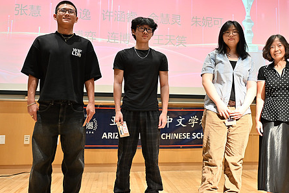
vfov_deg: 34.1
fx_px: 313
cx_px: 176
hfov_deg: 49.2
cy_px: 77
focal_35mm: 39
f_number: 4
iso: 1000
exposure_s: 1/30
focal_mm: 30
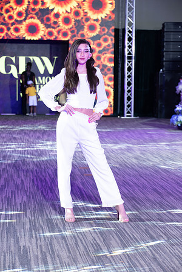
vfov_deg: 19.5
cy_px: 136
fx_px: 796
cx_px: 91
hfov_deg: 13.0
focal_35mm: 105
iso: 1600
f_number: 6.3
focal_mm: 105
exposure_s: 1/160
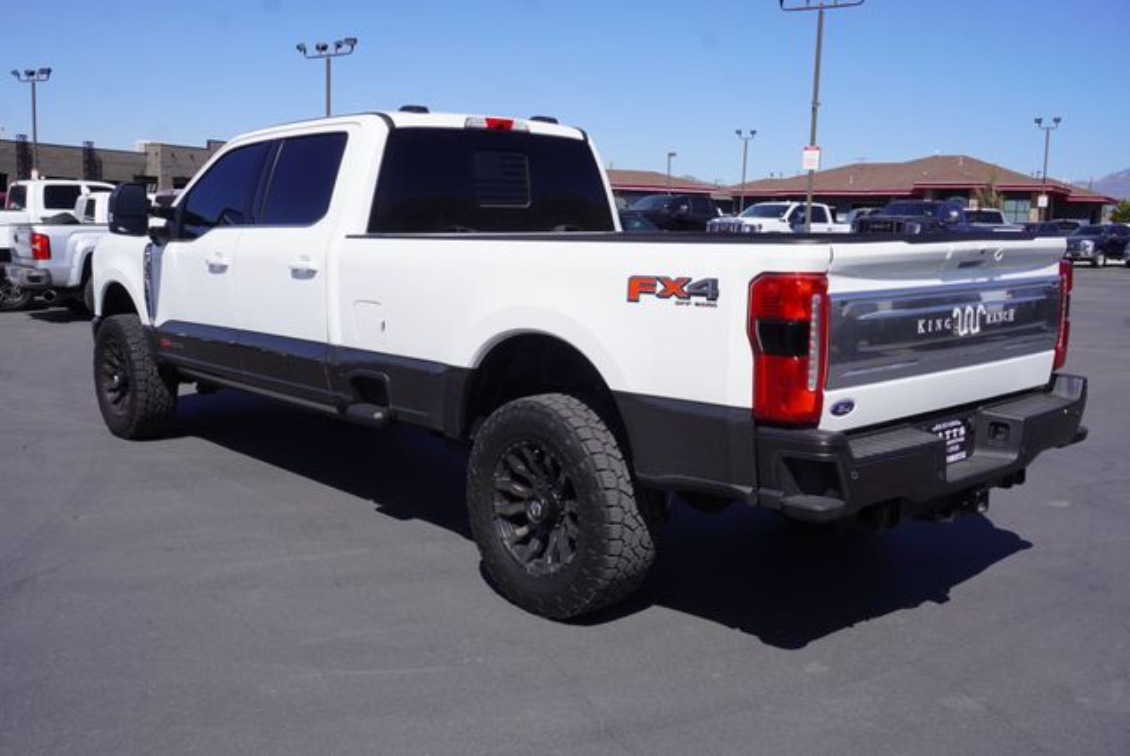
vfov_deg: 38.4
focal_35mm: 34
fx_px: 1084
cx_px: 565
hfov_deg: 55.1
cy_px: 378
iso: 100
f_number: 10
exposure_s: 1/160
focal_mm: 23
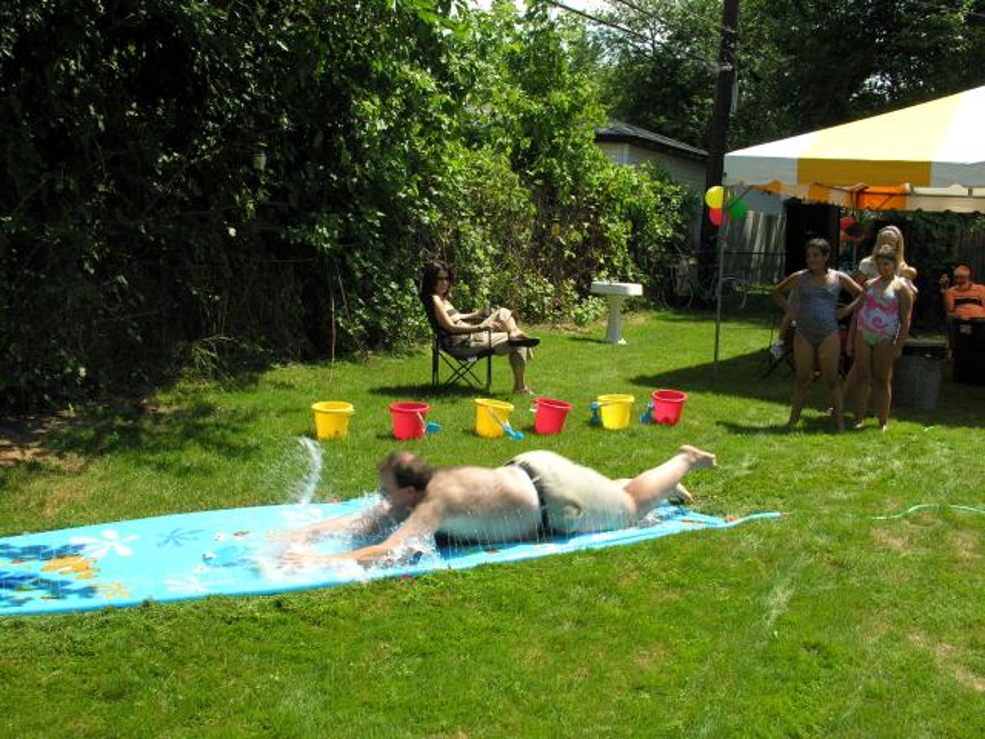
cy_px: 370
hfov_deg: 52.6
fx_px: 996
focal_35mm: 35
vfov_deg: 40.7
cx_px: 492
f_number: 5.6
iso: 50
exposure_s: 1/166
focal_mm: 8.9
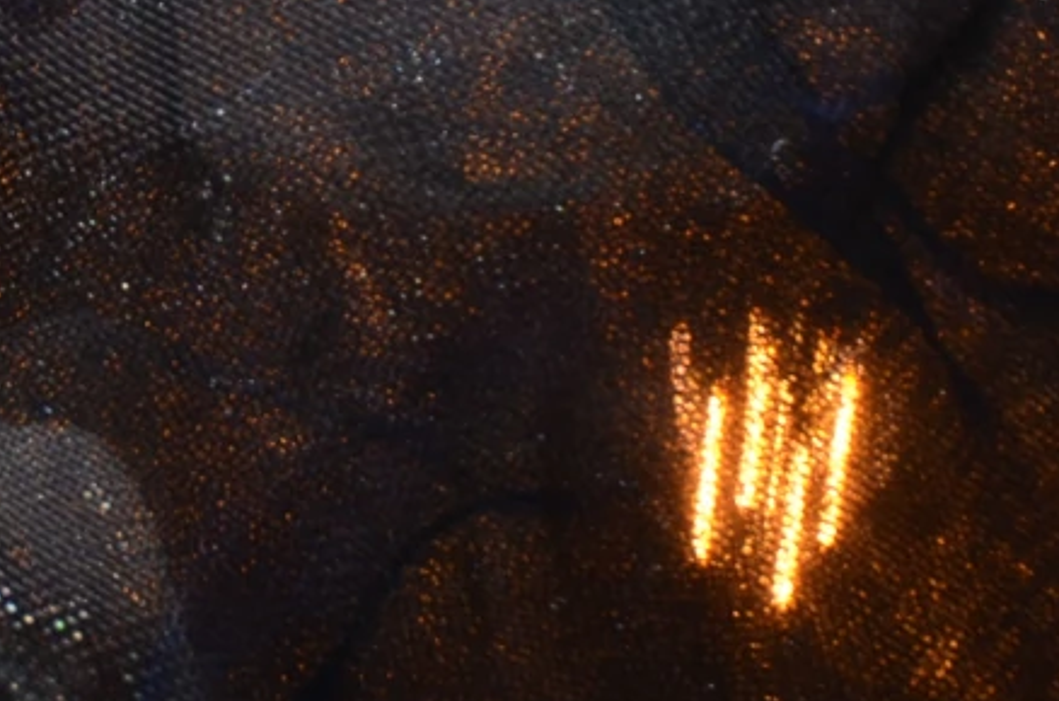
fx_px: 12064
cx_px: -812
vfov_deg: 3.3
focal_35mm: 411
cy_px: 642
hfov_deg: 5.0
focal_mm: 60
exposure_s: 1/125
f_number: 5.6
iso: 220
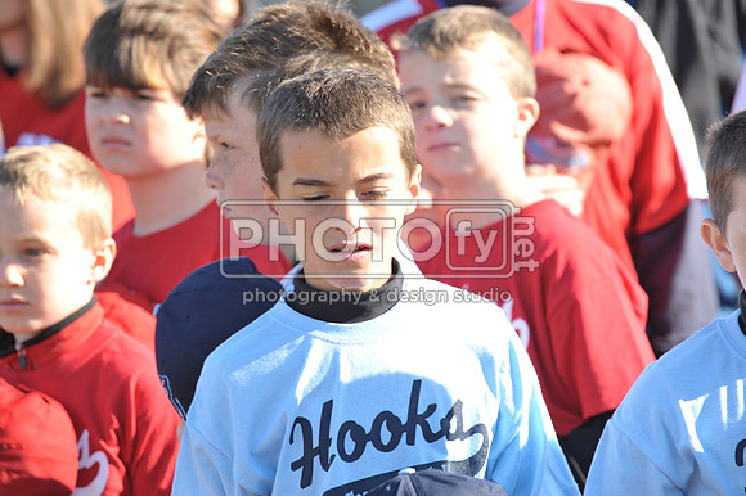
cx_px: 373
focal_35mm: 200
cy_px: 248
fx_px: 4142
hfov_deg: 10.3
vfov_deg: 6.9
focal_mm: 200
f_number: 7.1
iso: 400
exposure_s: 1/400
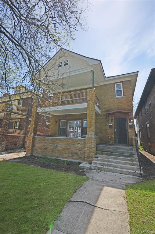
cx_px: 78
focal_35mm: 15
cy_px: 117
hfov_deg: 77.0
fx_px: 97
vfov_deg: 100.5
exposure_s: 1/320
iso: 100
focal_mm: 10
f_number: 9
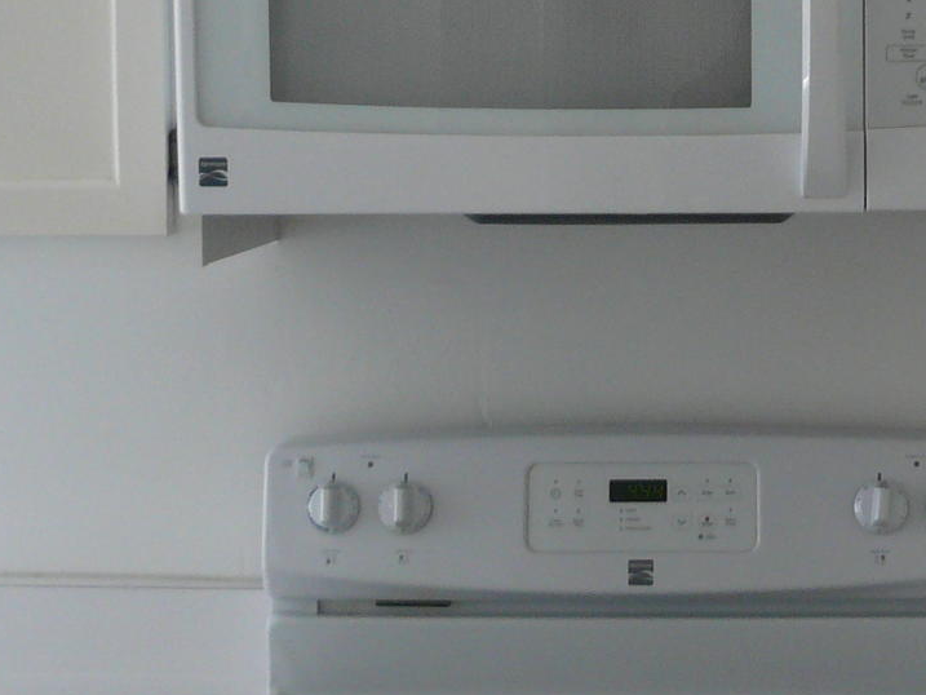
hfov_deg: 24.0
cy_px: 288
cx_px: 750
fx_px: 2140
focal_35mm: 80
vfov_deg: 18.4
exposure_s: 1/40
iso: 100
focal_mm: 4.6
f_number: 2.8
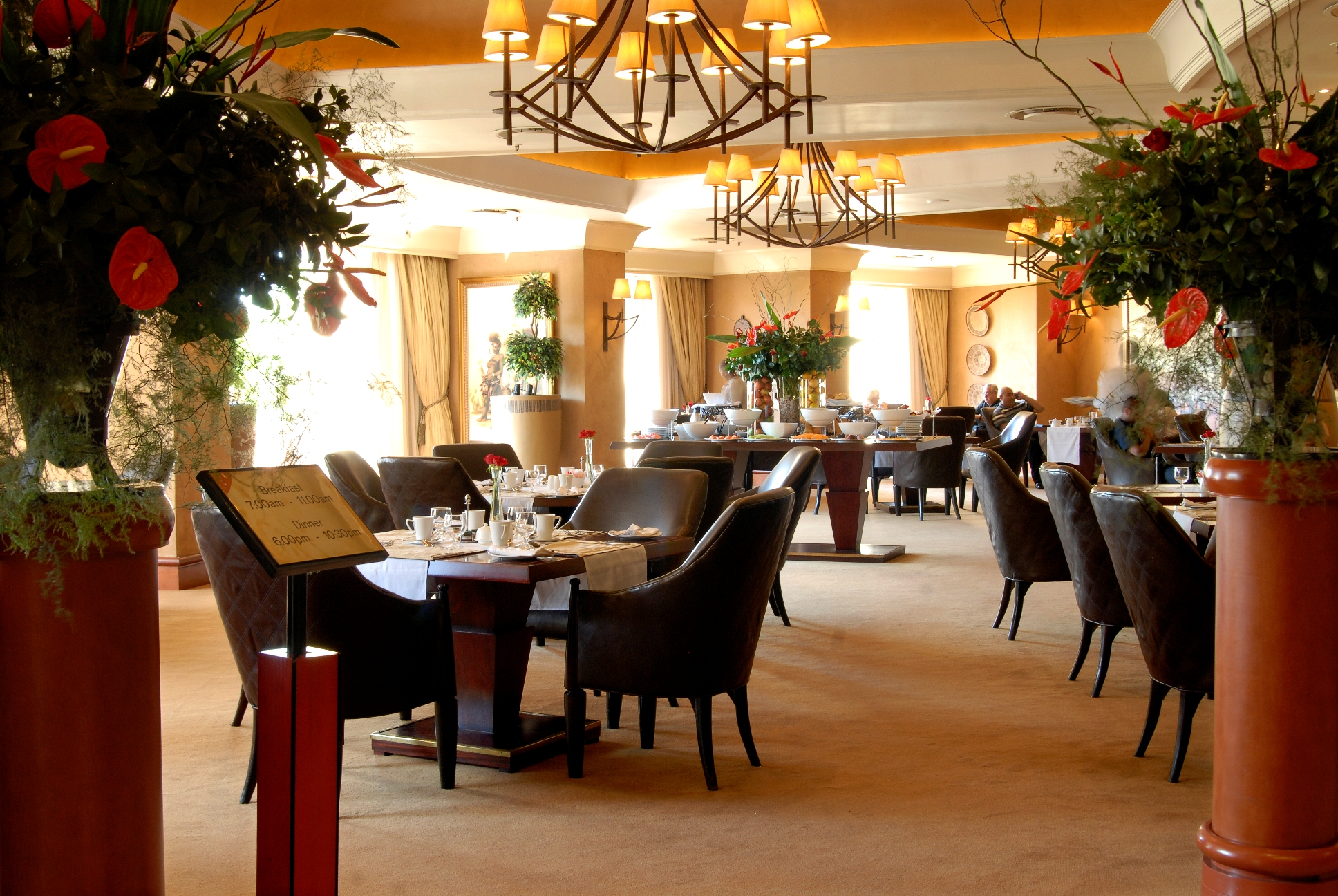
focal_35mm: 42
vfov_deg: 32.0
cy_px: 448
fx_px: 1563
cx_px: 669
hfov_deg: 46.3
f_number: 11
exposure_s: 1/1.3
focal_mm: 28
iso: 200
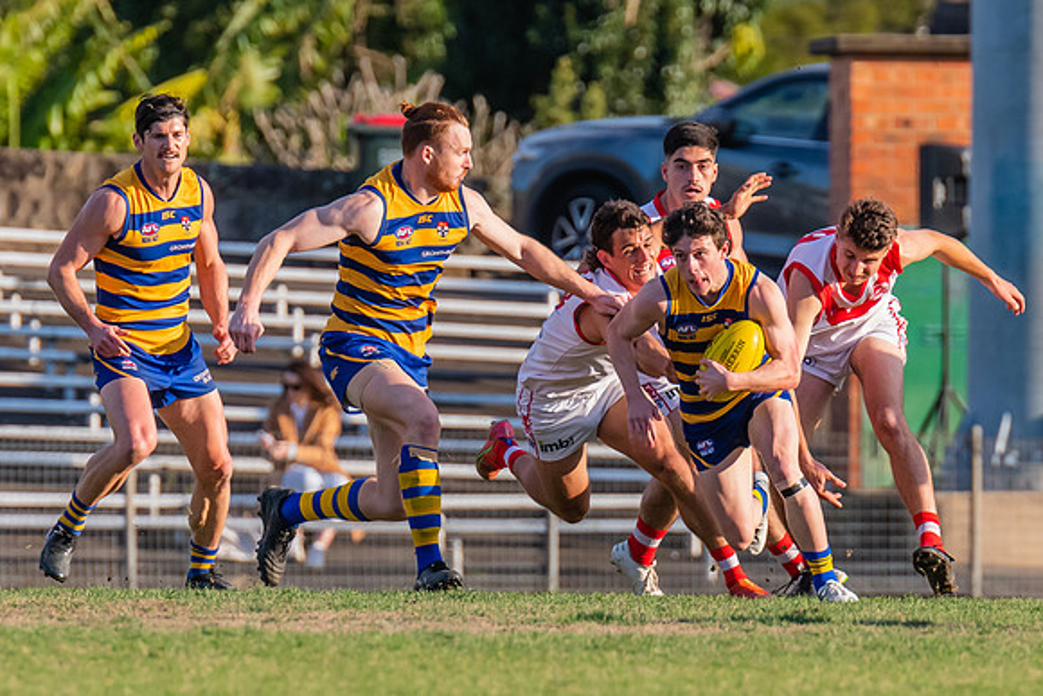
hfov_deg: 2.2
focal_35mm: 933
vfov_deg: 1.5
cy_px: 414
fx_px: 27036
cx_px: 574
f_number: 5.6
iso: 800
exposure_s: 1/1600
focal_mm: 420
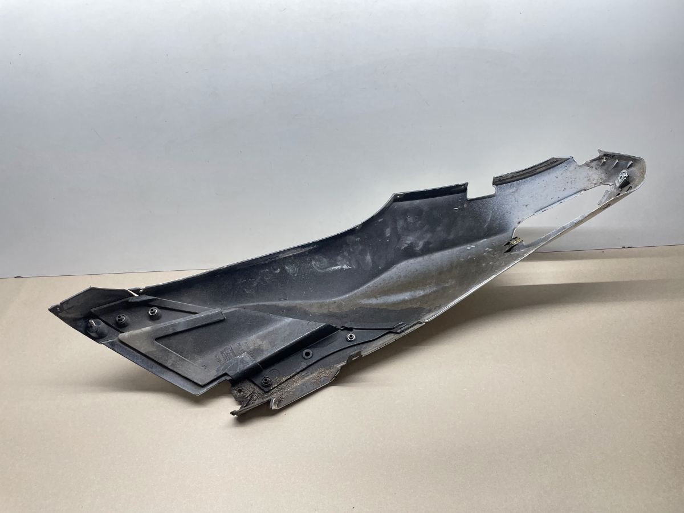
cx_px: 342
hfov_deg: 67.3
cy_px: 256
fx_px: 514
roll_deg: +2.7
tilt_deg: -38.7
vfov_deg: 53.1
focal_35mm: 26
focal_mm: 4.2
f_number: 1.6
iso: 64
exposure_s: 1/100
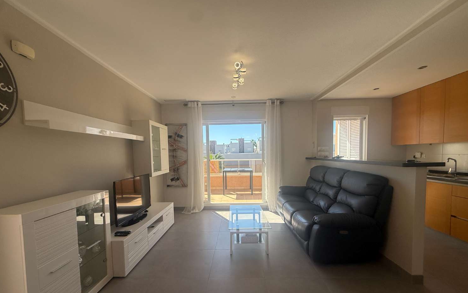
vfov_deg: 74.5
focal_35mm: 15
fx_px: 191
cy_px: 165
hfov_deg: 101.5
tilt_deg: -3.6
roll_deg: +0.7
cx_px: 234
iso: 64
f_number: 2.2
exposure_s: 1/1017
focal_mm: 2.22
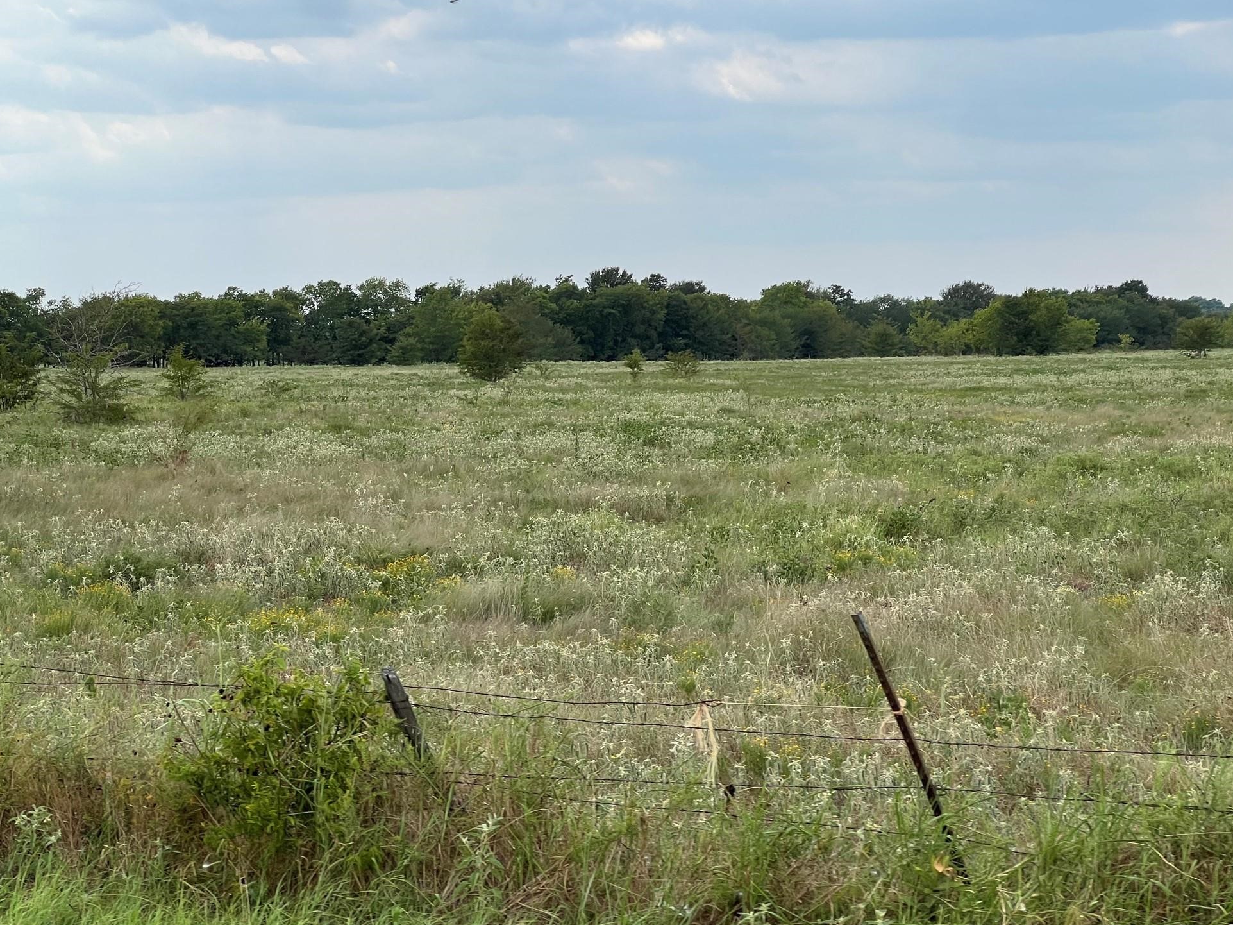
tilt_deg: -3.7
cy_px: 440
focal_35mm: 82
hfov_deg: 23.8
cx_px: 605
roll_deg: -0.2
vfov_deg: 18.0
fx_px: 2921
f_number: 2.8
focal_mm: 9
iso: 32
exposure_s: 1/602
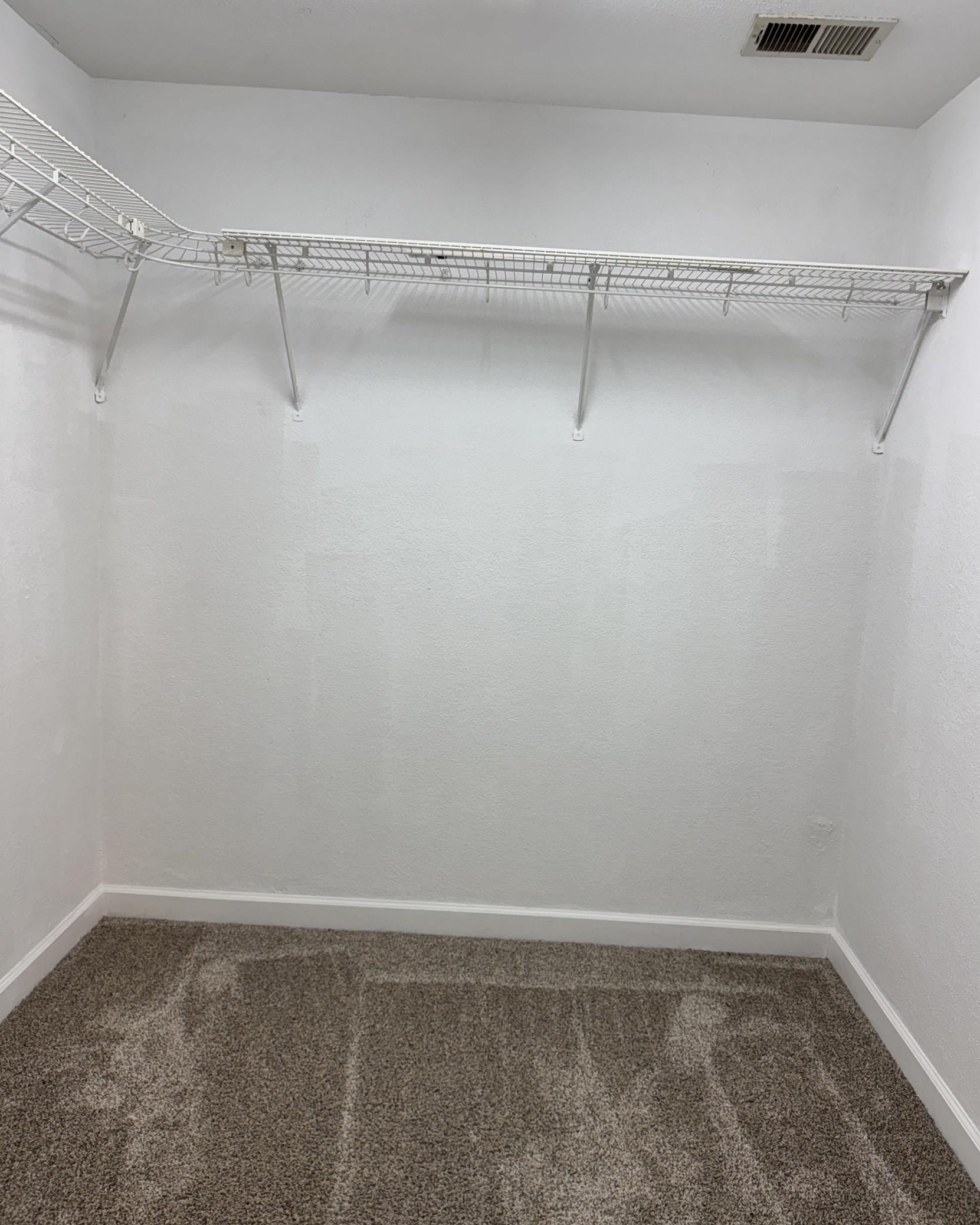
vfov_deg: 66.0
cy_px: 641
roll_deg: -3.5
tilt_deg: -8.9
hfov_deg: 54.9
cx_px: 509
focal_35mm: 26
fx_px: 943
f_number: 1.78
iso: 100
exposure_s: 1/120
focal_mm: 6.76
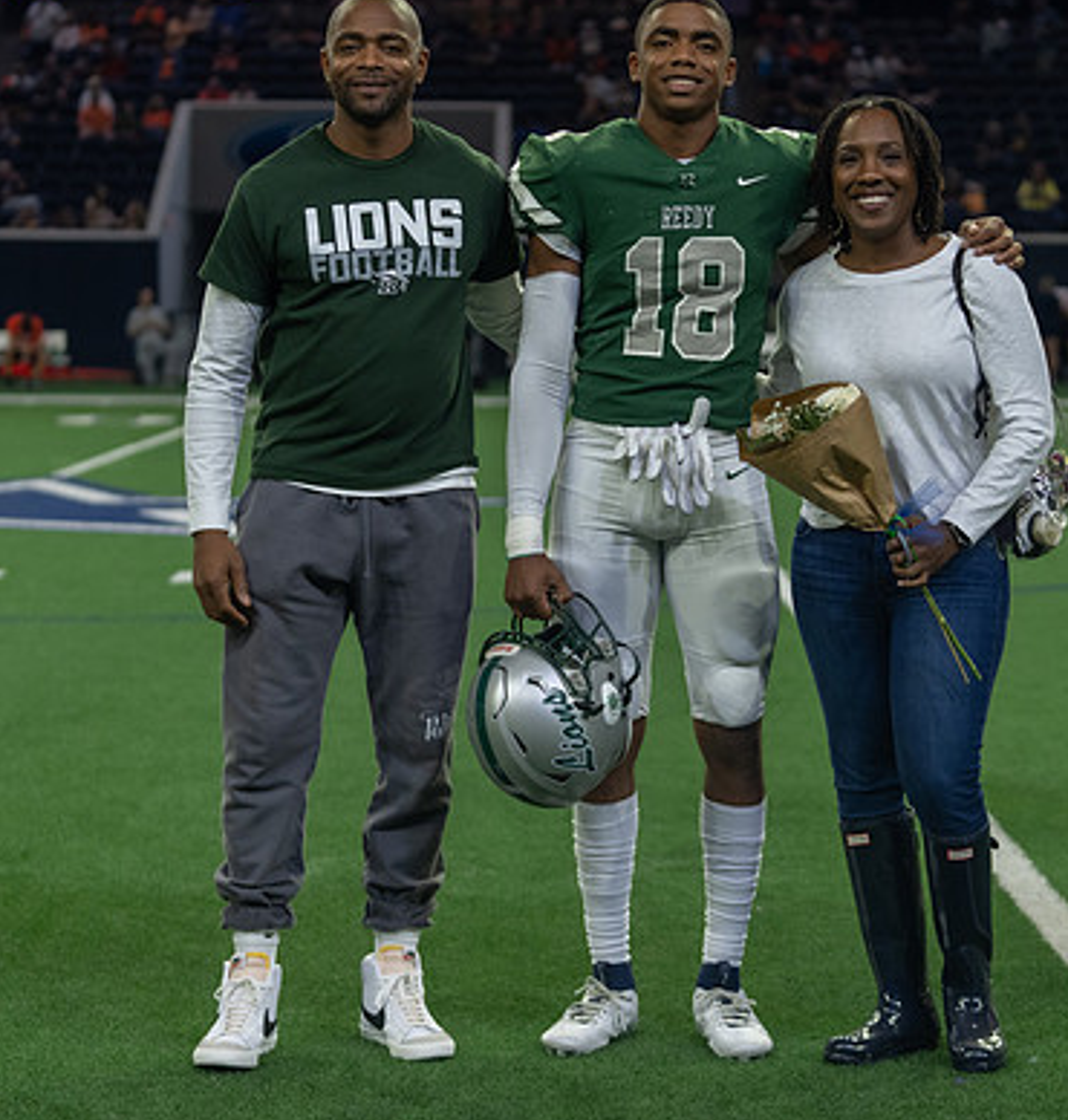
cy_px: 487
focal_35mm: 110
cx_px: 620
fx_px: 3934
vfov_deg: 16.2
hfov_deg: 15.5
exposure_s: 1/320
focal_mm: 70
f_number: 2.8
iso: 1000
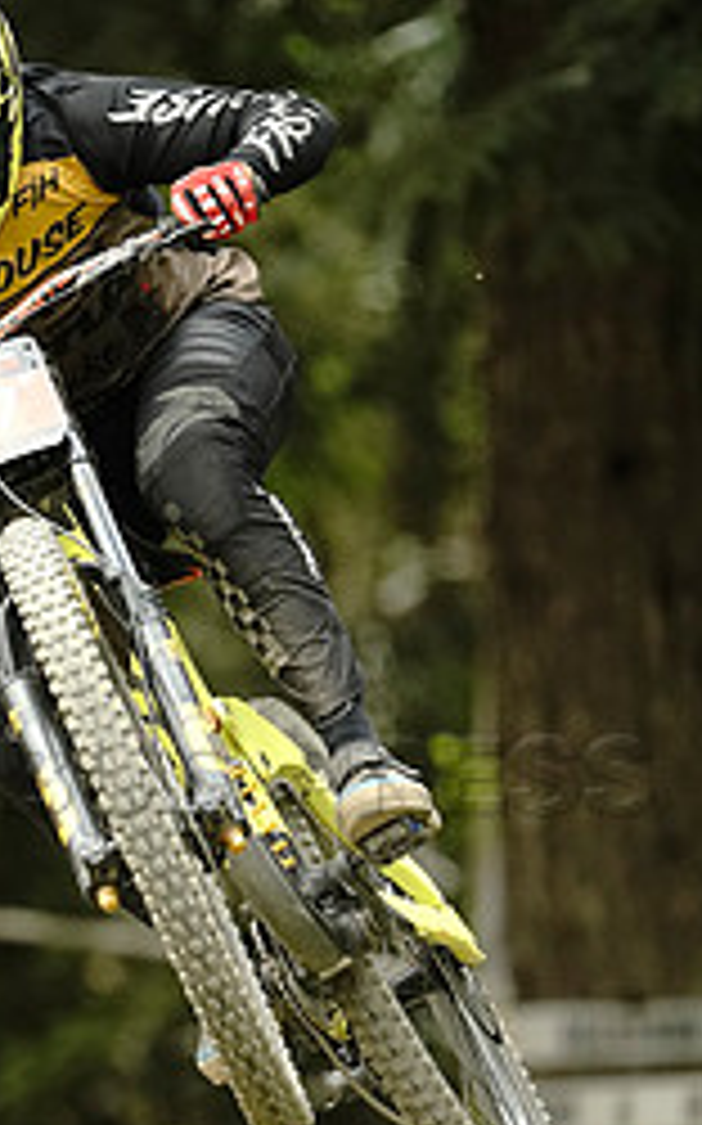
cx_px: 126
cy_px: 756
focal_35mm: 1100
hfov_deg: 1.2
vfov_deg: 1.9
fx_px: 33711
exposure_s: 1/2500
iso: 5000
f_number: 4
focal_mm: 600
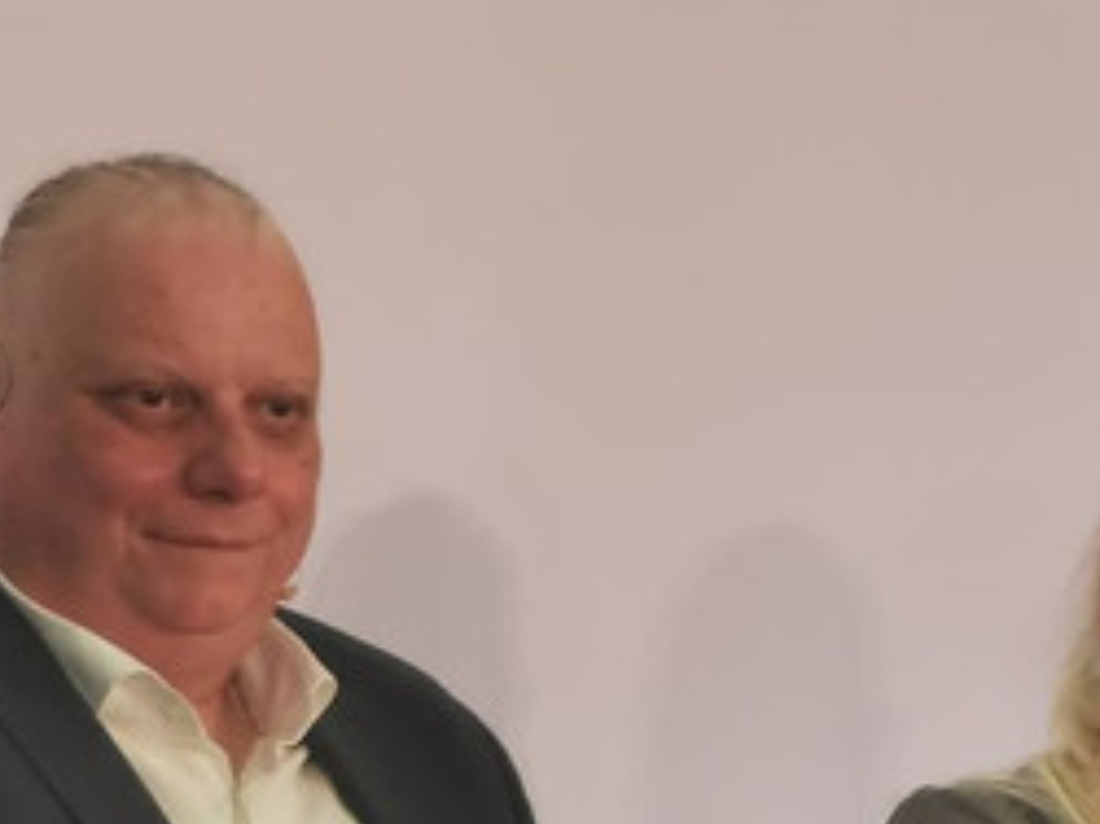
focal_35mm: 382
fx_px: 12133
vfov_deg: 3.9
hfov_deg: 5.2
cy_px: 903
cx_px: 820
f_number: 3.4
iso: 125
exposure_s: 1/50
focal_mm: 14.46
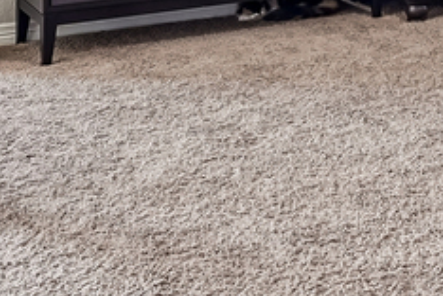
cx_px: 680
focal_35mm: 111
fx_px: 1366
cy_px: -292
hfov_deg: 16.6
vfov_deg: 11.2
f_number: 8
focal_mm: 16
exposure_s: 1/8
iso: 400
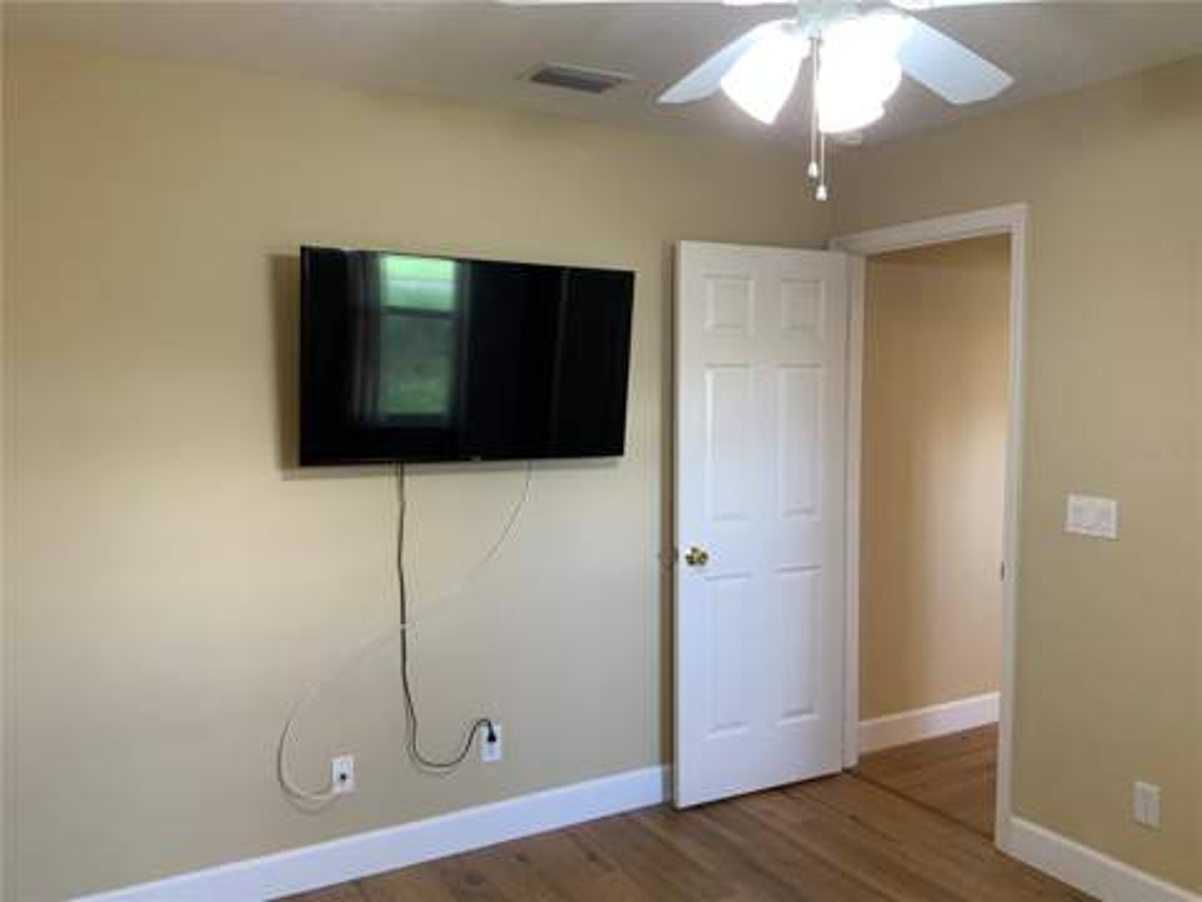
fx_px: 1007
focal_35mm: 29
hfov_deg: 61.7
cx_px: 601
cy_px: 451
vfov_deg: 48.2
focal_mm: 3
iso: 100
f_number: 1.8
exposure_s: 1/60
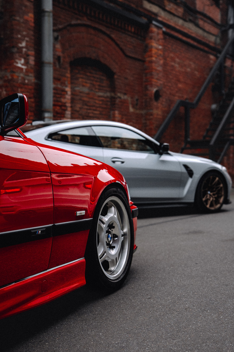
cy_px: 191
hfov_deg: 28.6
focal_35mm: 47
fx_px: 458
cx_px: 97
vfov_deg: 41.9
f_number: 2.8
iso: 200
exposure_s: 1/800
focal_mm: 36
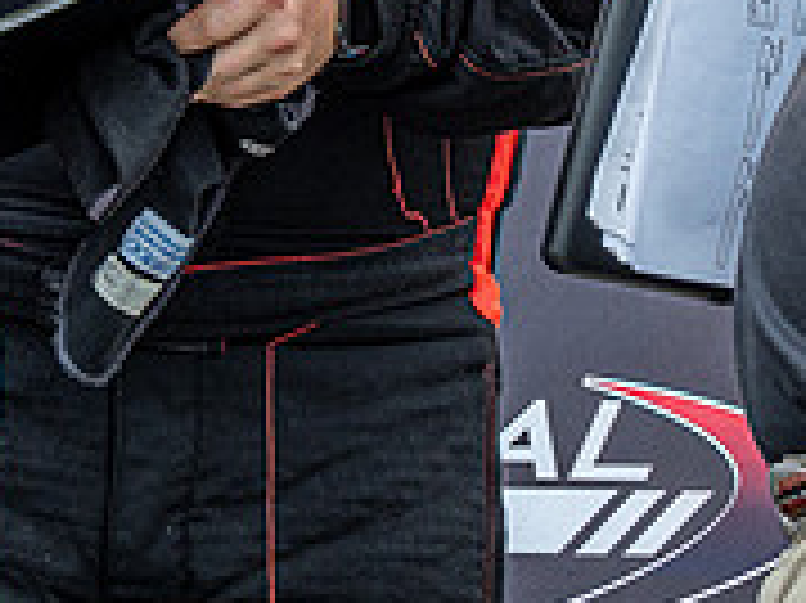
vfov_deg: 2.7
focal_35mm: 557
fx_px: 12961
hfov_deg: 3.6
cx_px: 176
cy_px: -241
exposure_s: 1/80
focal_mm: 86
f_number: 8
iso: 400
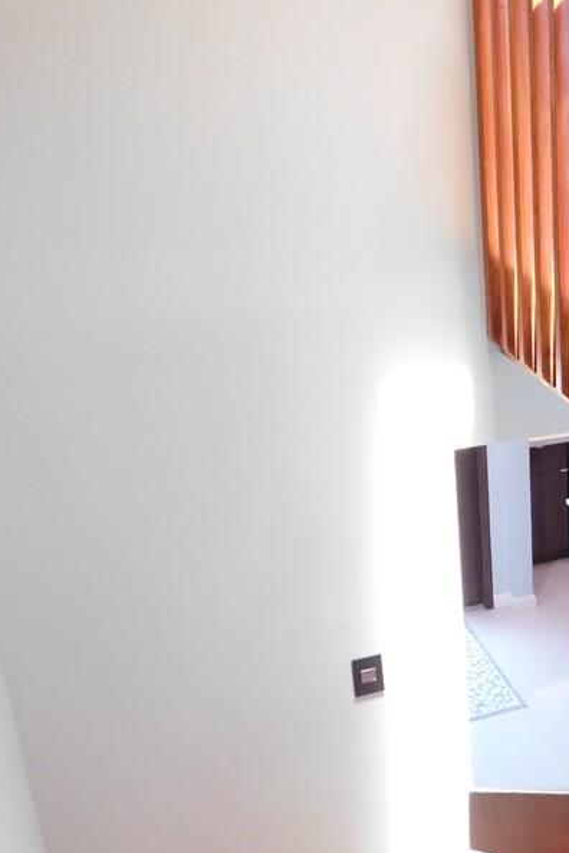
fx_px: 1019
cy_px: 480
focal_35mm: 43
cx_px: 718
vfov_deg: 45.3
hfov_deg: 26.8
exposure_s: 1/30
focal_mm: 4.1
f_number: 3
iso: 280
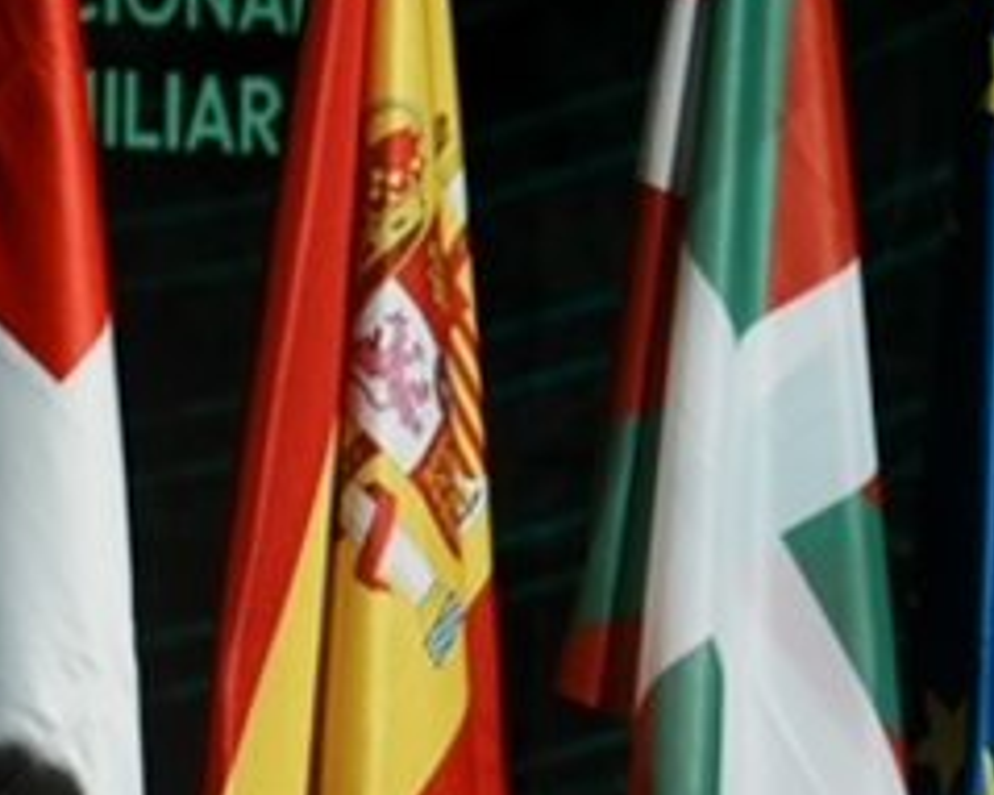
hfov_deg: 2.4
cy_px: 568
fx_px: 23966
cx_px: 1397
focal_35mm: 815
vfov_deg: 1.9
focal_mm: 200
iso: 400
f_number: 3.5
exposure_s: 1/350
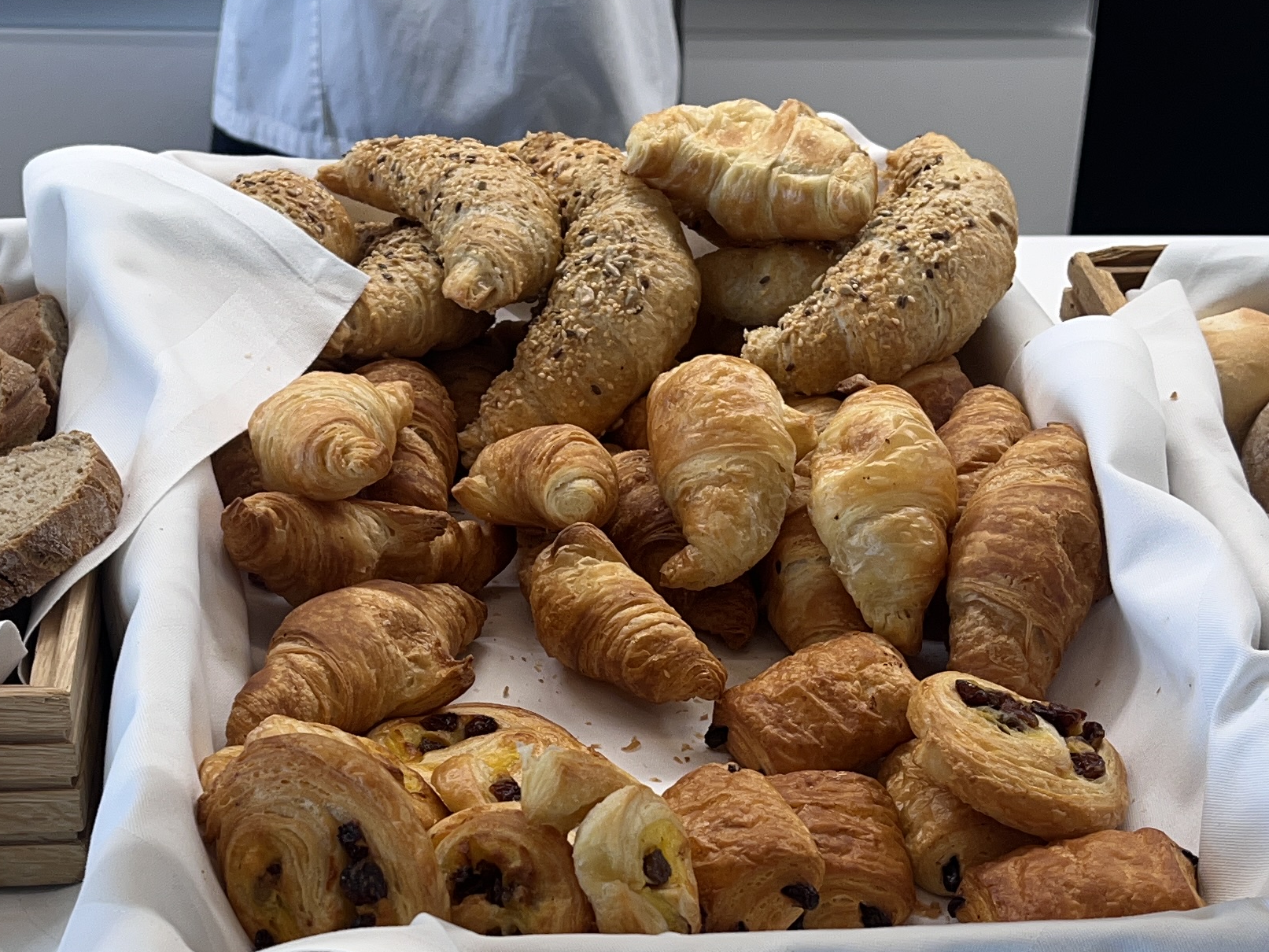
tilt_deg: -27.5
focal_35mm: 65
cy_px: 699
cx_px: 532
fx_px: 2383
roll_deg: -0.8
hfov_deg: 29.8
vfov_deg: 22.4
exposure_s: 1/100
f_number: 1.5
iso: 40
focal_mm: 5.7
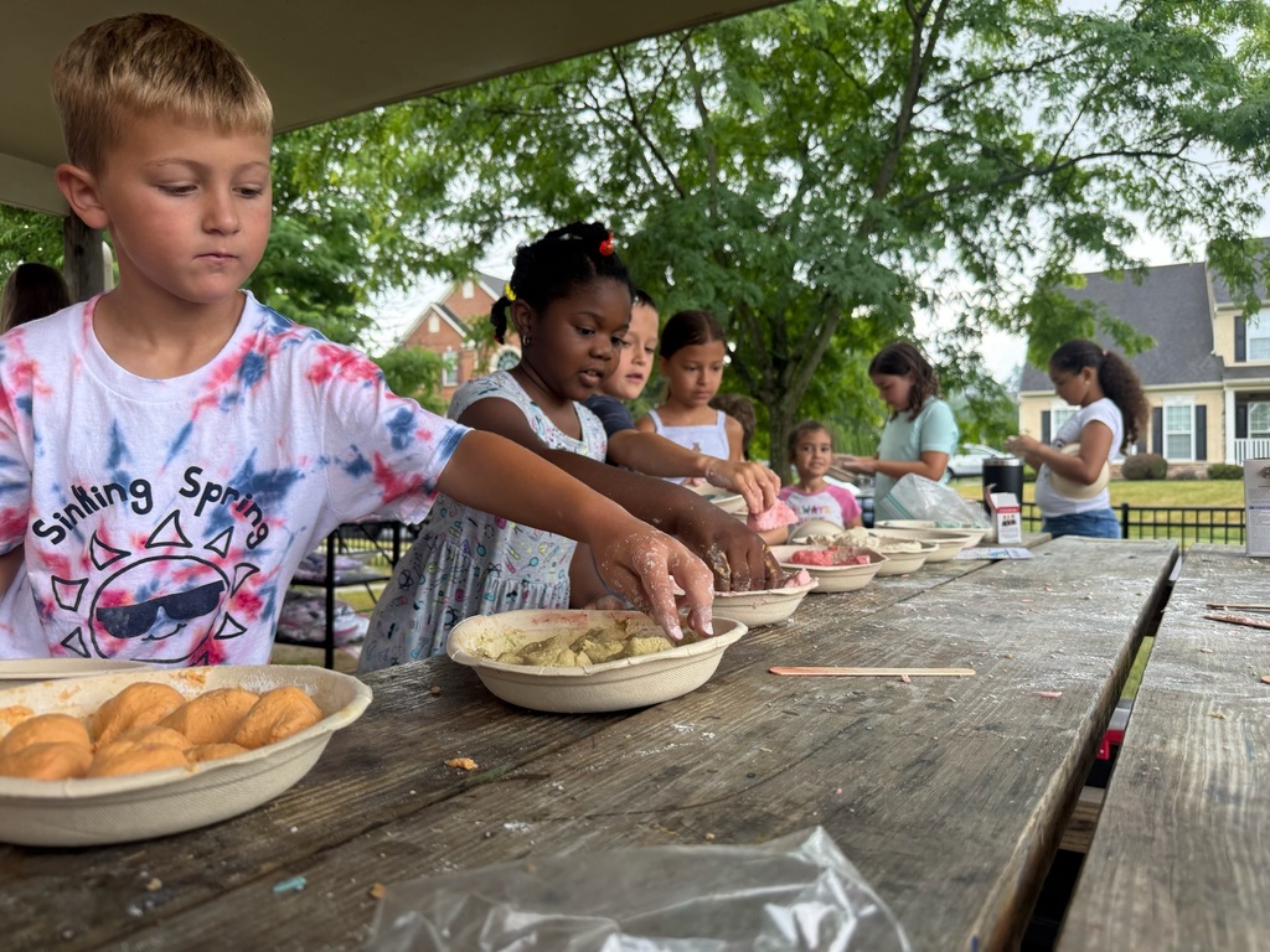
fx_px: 881
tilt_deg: +0.4
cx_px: 635
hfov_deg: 71.6
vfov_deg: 56.8
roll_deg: -0.9
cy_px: 476
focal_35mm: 24
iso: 125
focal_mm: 6.76
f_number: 1.78
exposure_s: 1/229
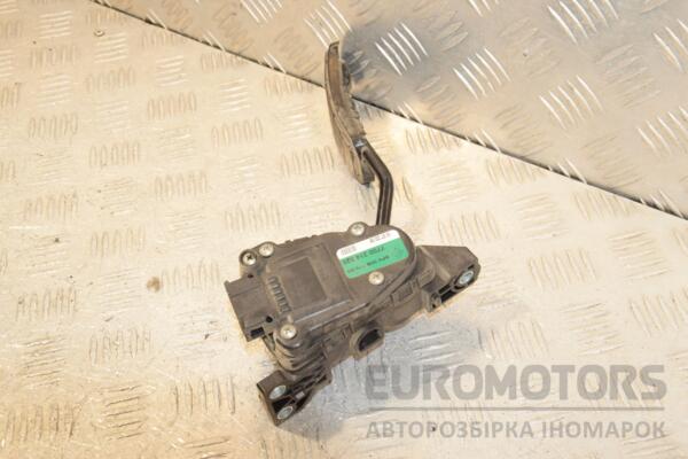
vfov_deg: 26.5
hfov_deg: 38.9
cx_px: 344
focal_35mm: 51
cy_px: 230
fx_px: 975
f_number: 9
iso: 1600
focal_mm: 34
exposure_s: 1/200
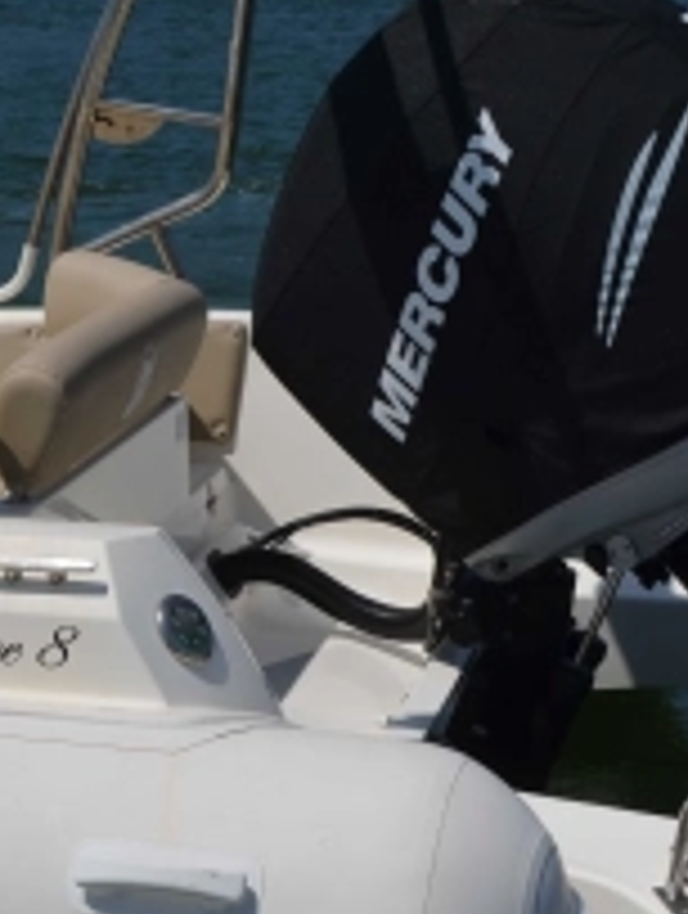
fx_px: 2879
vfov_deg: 18.0
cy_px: 592
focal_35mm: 109
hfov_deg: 13.6
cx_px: 130
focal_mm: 28
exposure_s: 1/320
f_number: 9
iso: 100
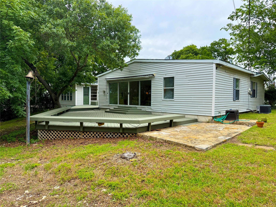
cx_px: 138
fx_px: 191
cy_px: 104
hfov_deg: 71.6
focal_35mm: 24
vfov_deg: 56.8
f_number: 1.78
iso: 100
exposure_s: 1/1812
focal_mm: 6.76
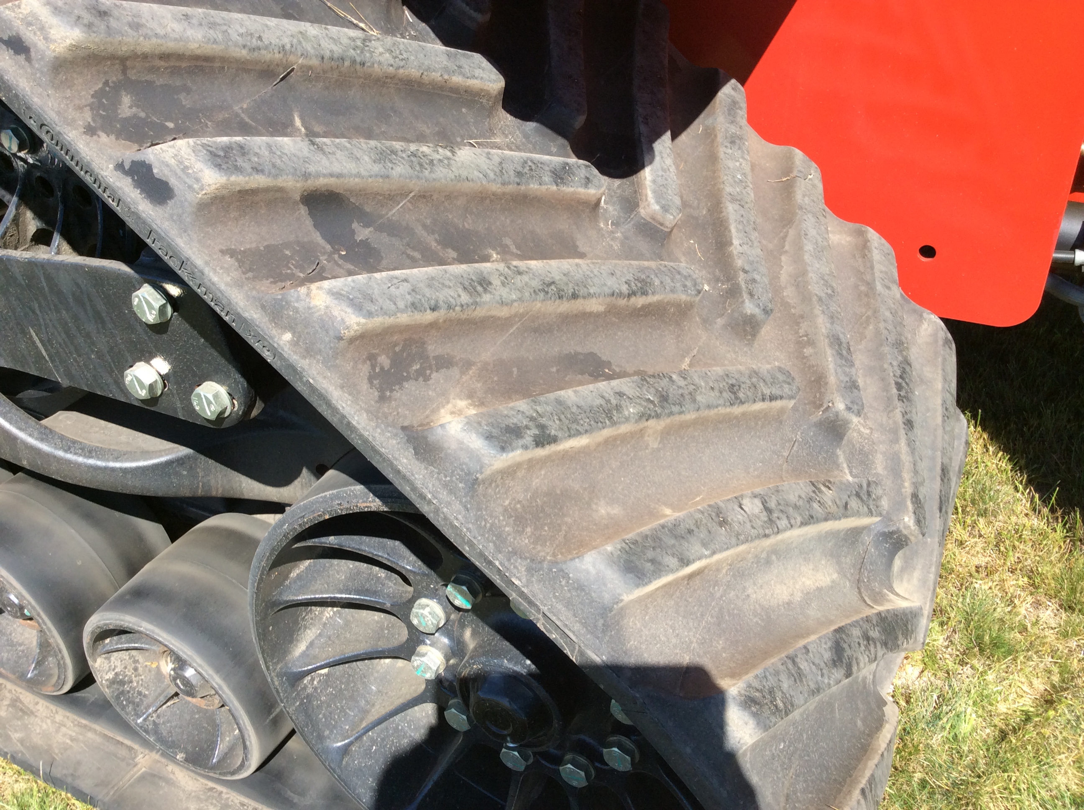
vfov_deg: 44.1
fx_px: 1001
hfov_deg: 56.9
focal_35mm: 32
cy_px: 405
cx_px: 542
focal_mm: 3.3
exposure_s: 1/590
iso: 32
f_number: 2.4
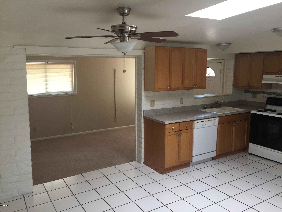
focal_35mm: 29
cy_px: 106
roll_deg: -1.8
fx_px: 236
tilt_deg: -7.5
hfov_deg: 61.7
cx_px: 141
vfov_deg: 48.2
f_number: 2.2
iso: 40
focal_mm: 4.15
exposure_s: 1/60
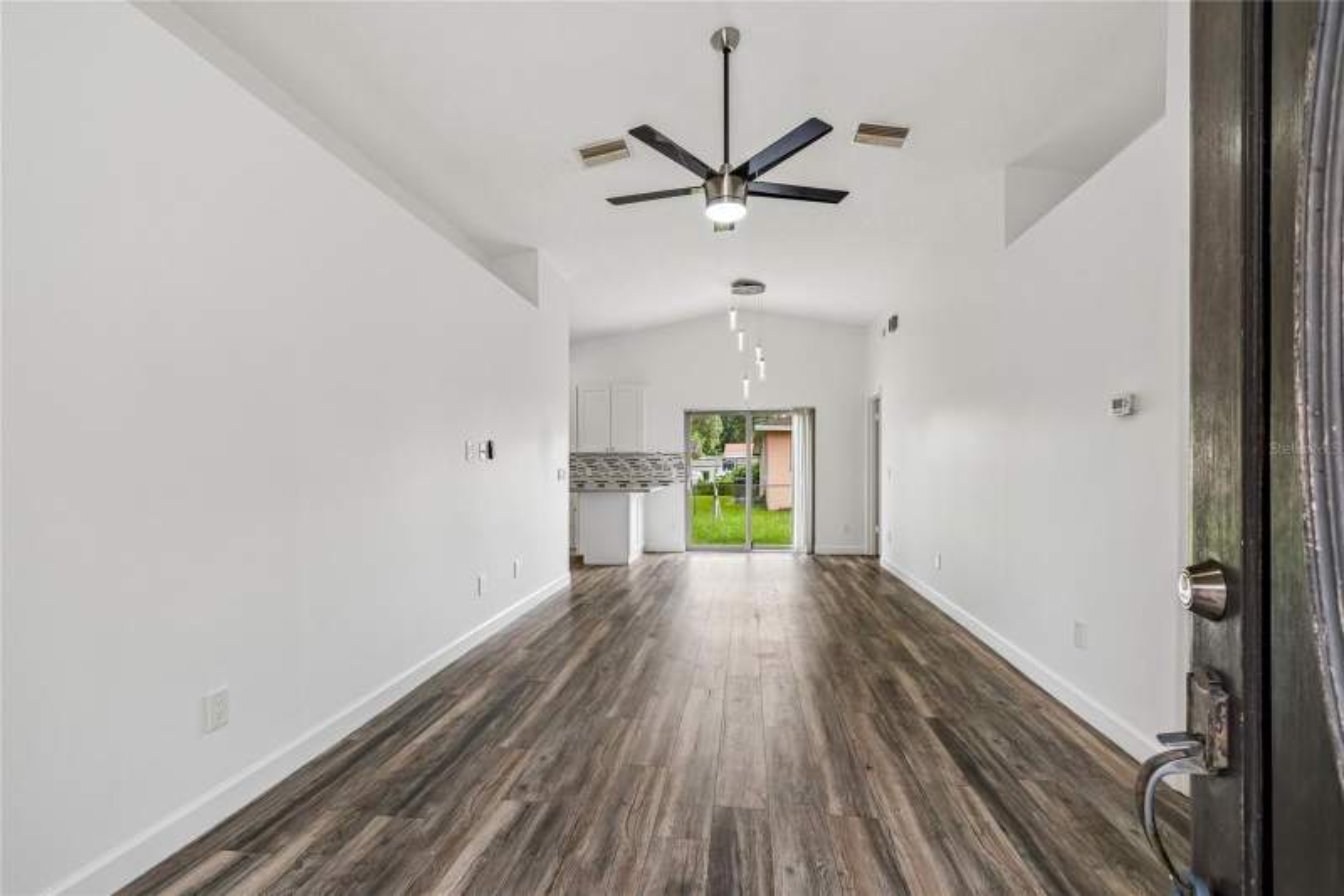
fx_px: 560
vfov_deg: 77.3
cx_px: 672
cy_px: 448
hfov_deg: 100.4
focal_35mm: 15
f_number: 8
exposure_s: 1/10
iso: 100
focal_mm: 10
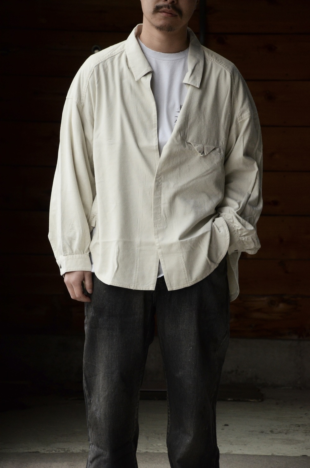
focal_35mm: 165
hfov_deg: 8.3
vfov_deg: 12.5
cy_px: 234
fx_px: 2140
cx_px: 155
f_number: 5.6
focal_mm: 110
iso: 1250
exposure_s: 1/50
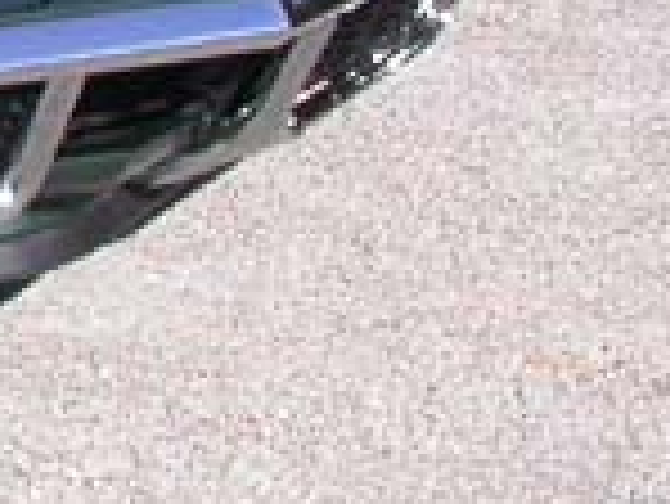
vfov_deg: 7.1
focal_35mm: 204
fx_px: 3952
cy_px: -396
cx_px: -769
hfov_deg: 9.0
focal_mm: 7.85
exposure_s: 1/239
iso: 100
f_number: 6
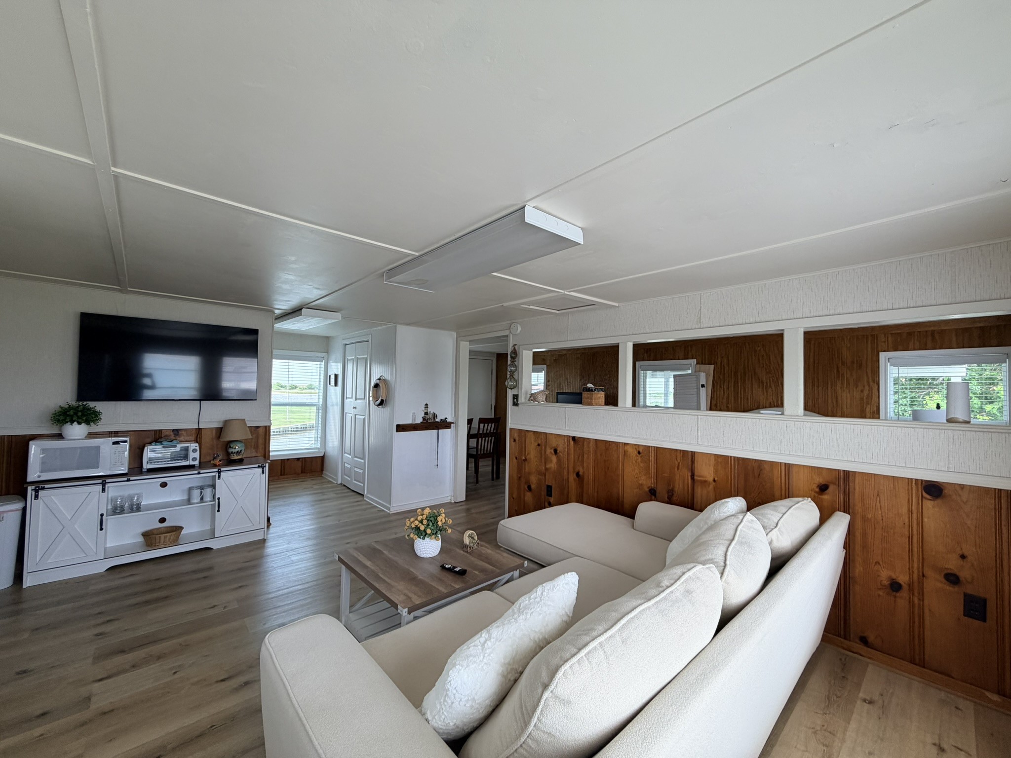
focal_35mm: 14
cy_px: 379
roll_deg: -0.7
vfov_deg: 85.7
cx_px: 506
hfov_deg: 102.1
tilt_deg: +1.4
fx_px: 409
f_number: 2.2
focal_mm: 2.22
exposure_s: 1/121
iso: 80
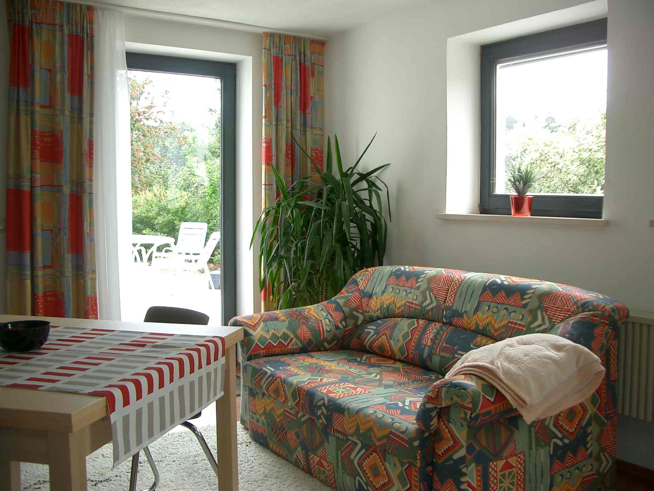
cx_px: 327
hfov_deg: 52.6
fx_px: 661
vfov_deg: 40.7
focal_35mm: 35
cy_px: 246
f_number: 2.6
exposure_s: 1/125
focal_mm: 5.8
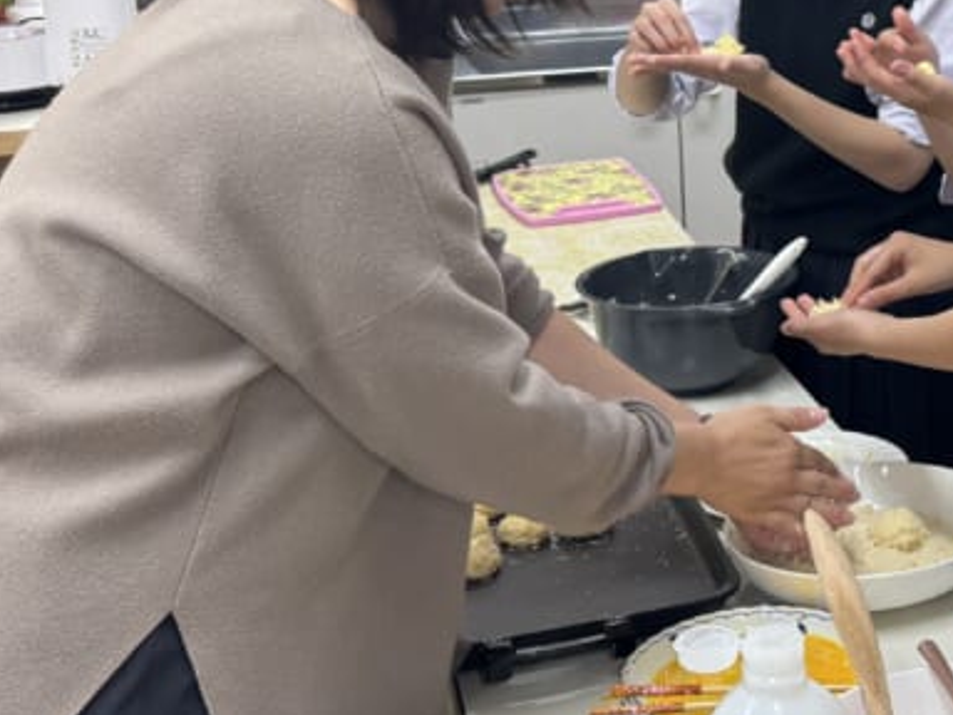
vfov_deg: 22.5
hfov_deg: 27.1
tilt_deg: -10.3
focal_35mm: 64
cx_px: 1112
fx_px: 1762
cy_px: 94
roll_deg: +0.1
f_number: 1.78
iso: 100
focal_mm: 6.76
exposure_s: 1/121
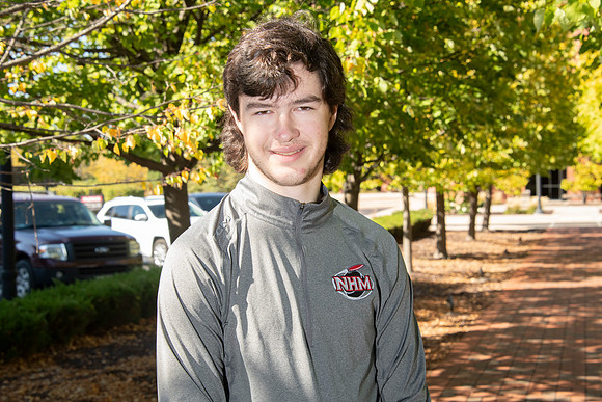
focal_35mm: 78
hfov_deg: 26.0
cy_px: 201
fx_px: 1305
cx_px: 301
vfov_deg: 17.5
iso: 800
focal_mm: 78
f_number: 10
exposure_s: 1/160
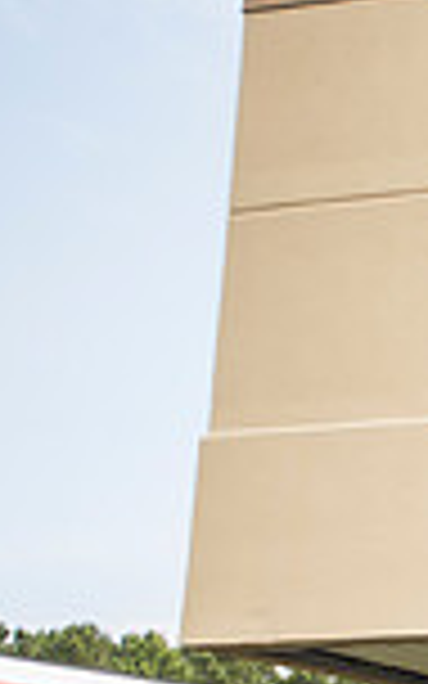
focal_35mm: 90
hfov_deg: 10.5
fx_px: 1680
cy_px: 704
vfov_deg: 22.1
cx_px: 1256
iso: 100
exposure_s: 1/800
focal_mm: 23
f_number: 2.8
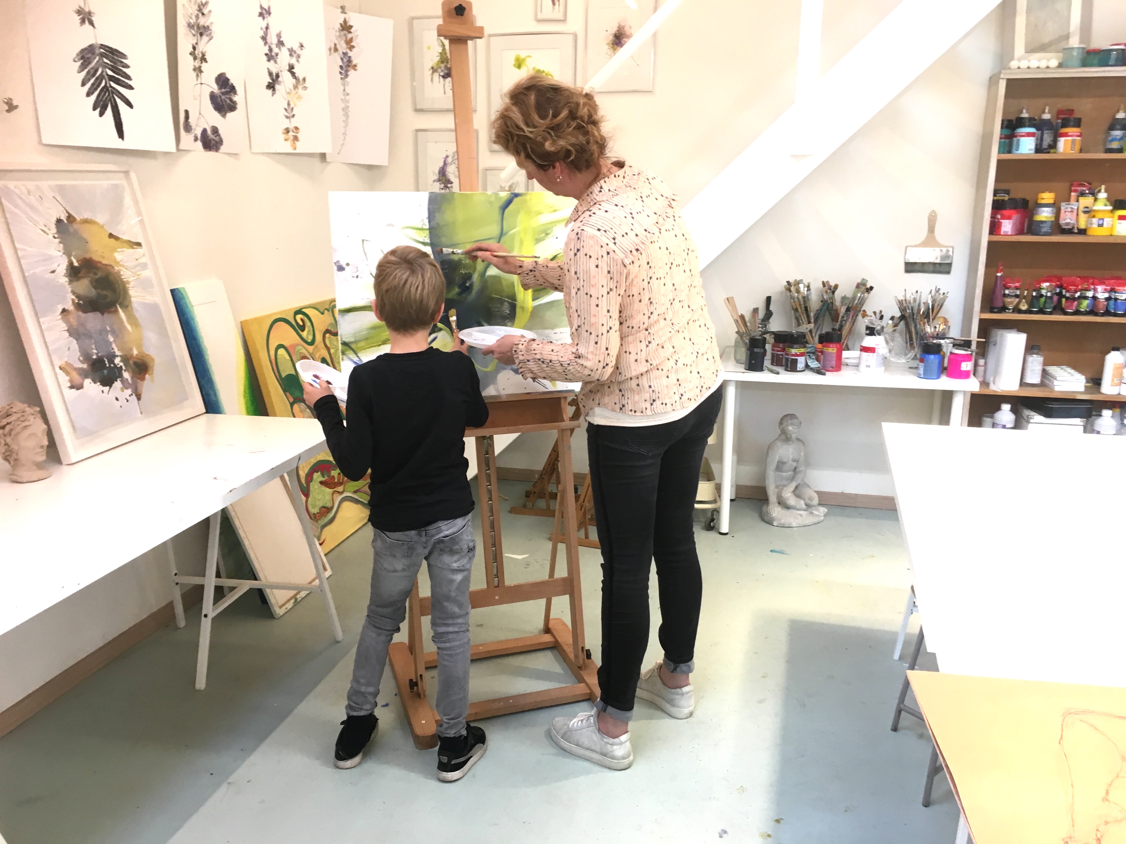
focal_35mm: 29
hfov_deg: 61.7
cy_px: 422
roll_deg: +1.6
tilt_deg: -14.8
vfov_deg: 48.2
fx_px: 943
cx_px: 563
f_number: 2.2
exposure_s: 1/33
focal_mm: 4.15
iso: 50
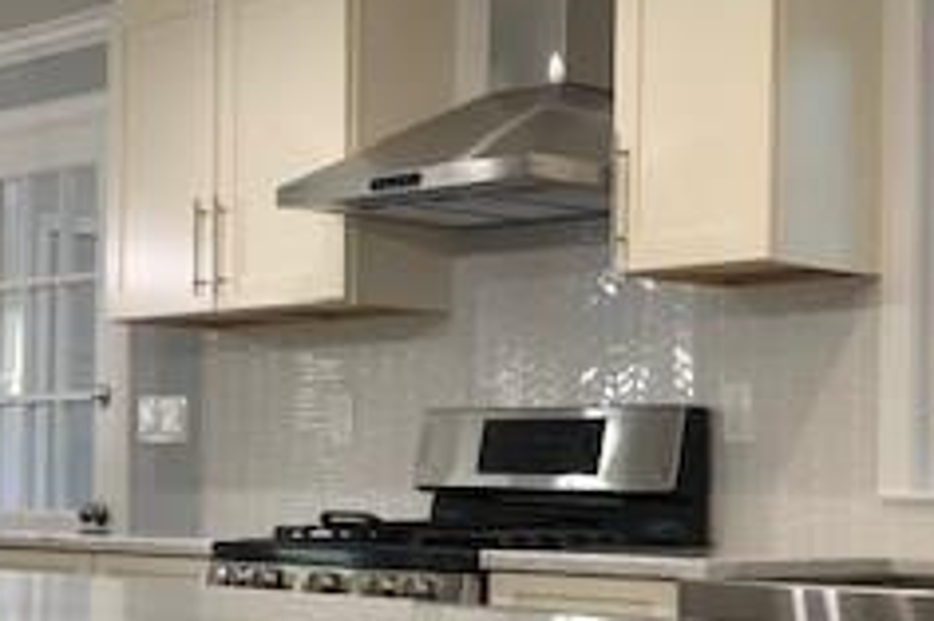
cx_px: 534
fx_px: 2048
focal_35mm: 79
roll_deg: -0.6
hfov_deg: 25.7
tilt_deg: +1.7
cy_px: 463
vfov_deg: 17.2
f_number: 1.8
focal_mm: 4
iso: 32
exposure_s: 1/30
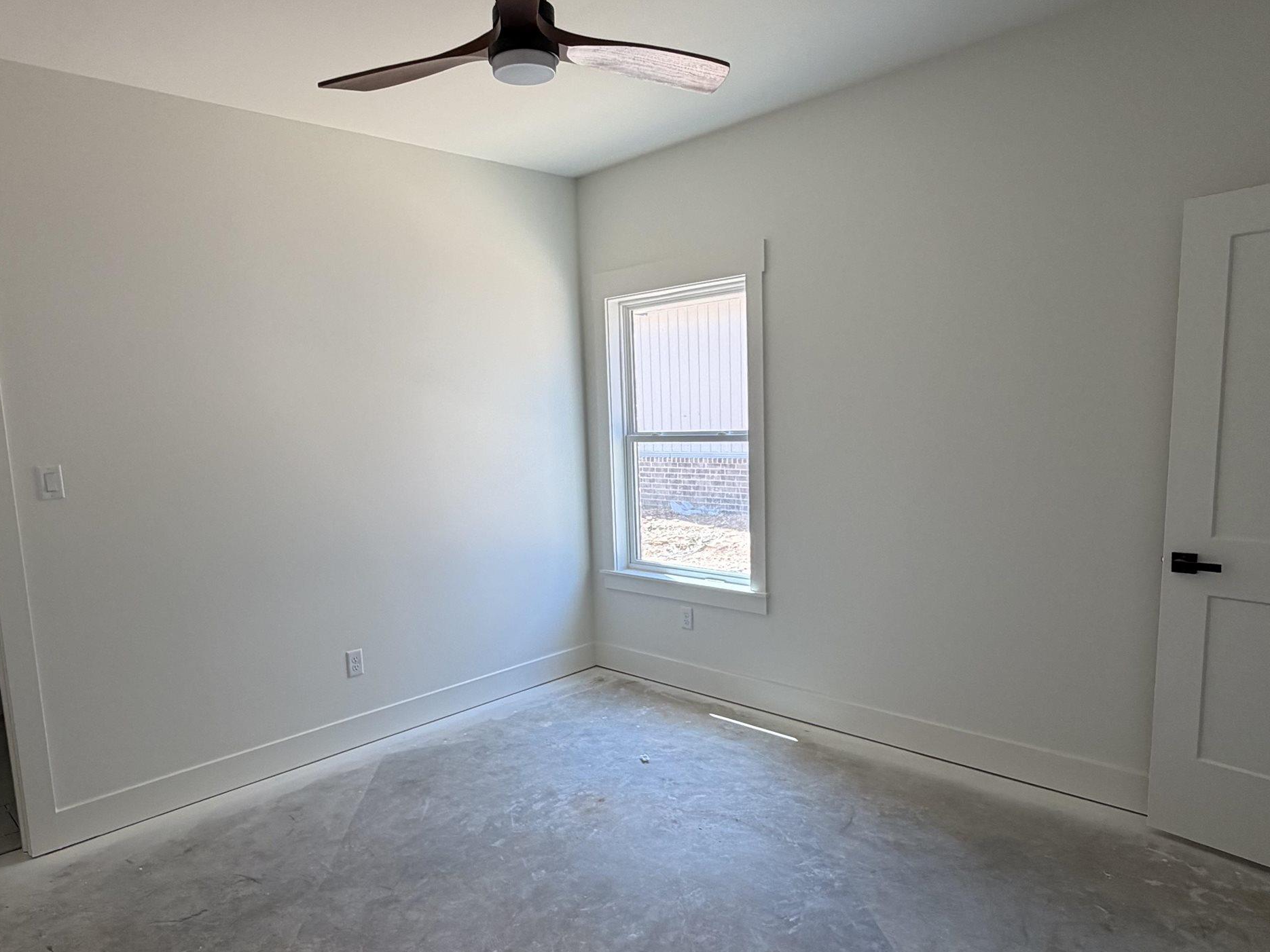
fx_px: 844
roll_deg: +3.1
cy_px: 521
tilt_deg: -7.0
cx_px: 558
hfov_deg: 73.6
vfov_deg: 58.8
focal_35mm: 23
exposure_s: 1/121
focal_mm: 2.22
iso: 125
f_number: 2.2
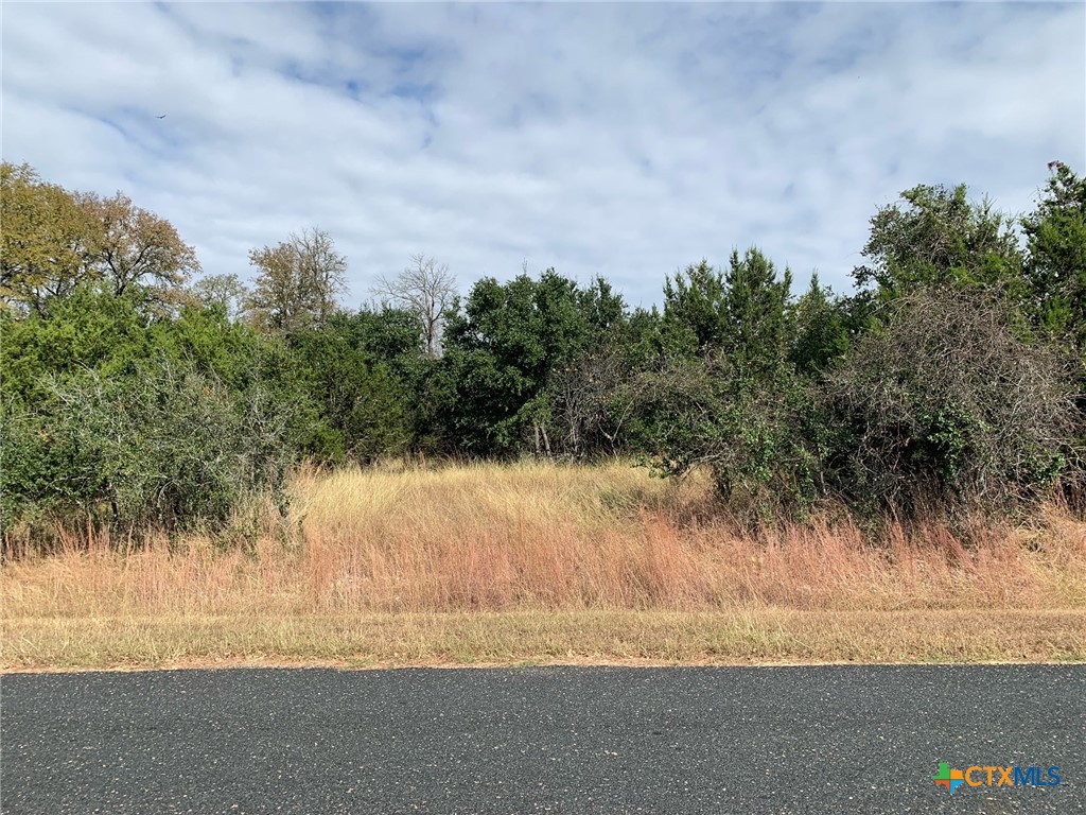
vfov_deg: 53.1
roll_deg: +3.2
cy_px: 408
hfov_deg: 67.3
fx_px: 816
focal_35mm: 26
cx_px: 543
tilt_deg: +5.5
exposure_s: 1/2611
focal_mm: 4.25
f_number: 1.8
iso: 25
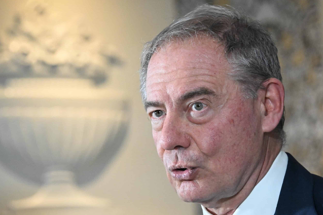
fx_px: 3643
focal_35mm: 406
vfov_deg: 3.4
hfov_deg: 5.1
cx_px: 148
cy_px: 111
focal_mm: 340
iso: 12800
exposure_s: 1/320
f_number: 8
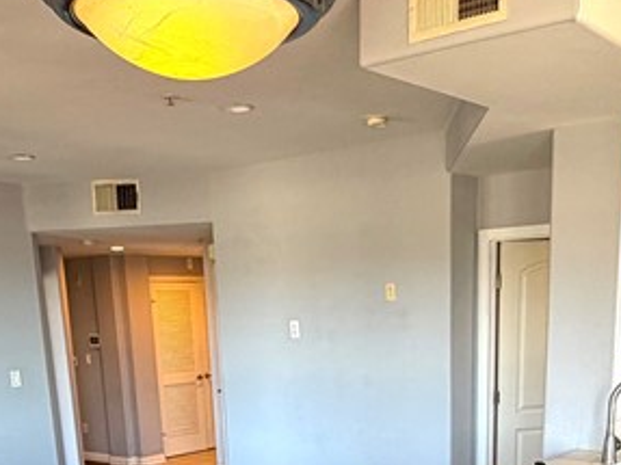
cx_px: 333
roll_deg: +2.6
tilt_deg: -16.1
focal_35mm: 50
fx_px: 897
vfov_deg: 26.0
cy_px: 558
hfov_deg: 38.2
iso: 160
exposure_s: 1/111
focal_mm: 2.22
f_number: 2.2
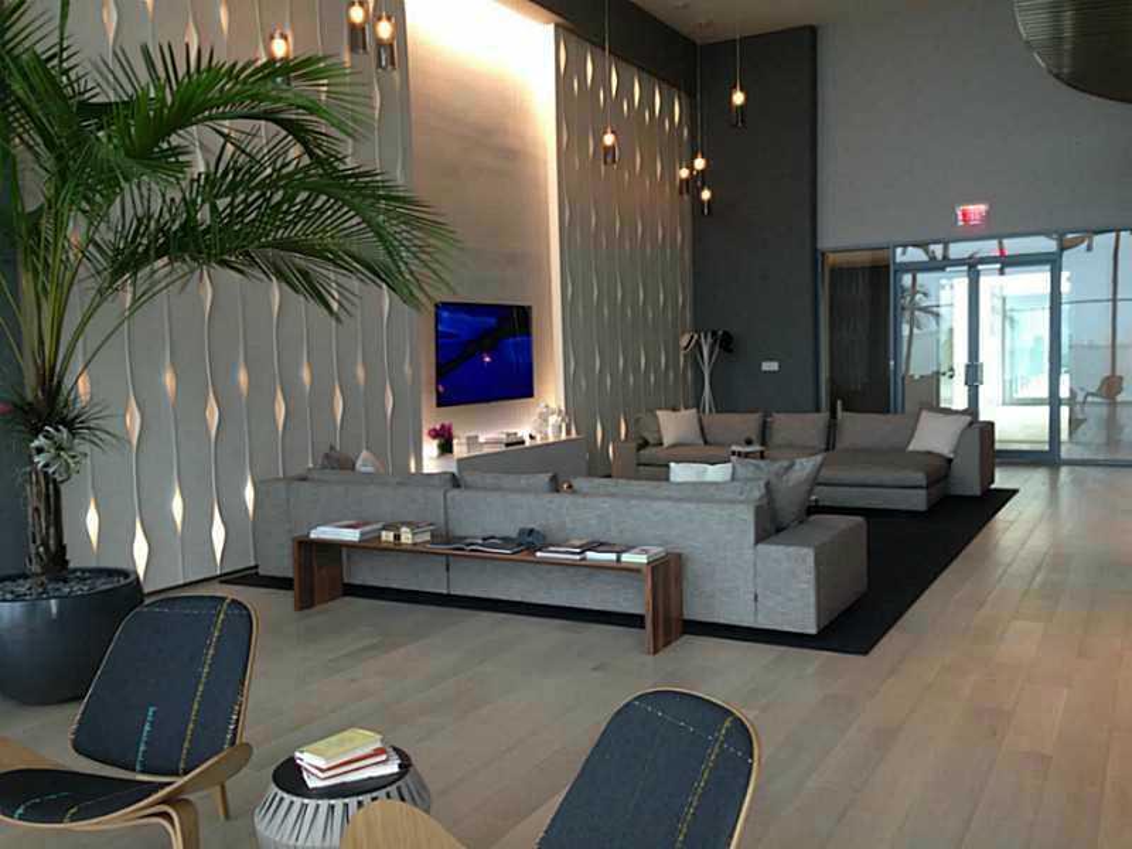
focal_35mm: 33
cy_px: 424
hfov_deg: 55.4
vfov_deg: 42.9
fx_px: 1079
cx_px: 566
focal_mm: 4.12
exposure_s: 1/20
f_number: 2.4
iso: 80
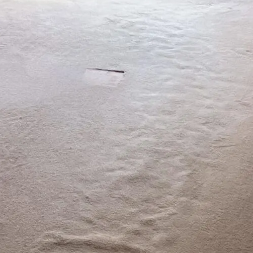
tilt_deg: -11.4
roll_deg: +1.8
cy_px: -101
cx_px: 81
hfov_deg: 14.9
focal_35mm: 117
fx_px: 967
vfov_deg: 14.1
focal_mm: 5.1
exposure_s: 1/397
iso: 50
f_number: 1.6
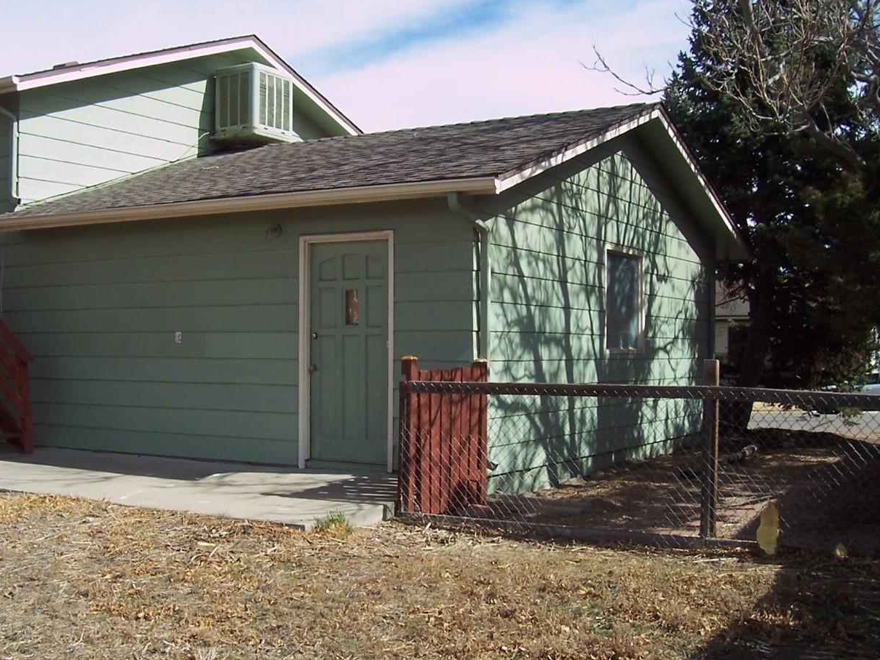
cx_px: 393
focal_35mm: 45
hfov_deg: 42.0
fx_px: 1144
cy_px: 381
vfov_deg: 32.1
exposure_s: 1/500
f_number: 5.6
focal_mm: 5.6
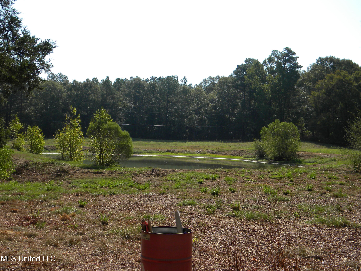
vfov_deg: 30.9
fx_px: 490
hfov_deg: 40.4
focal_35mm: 47
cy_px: 136
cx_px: 180
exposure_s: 1/794
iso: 80
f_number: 3.9
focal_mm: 8.6
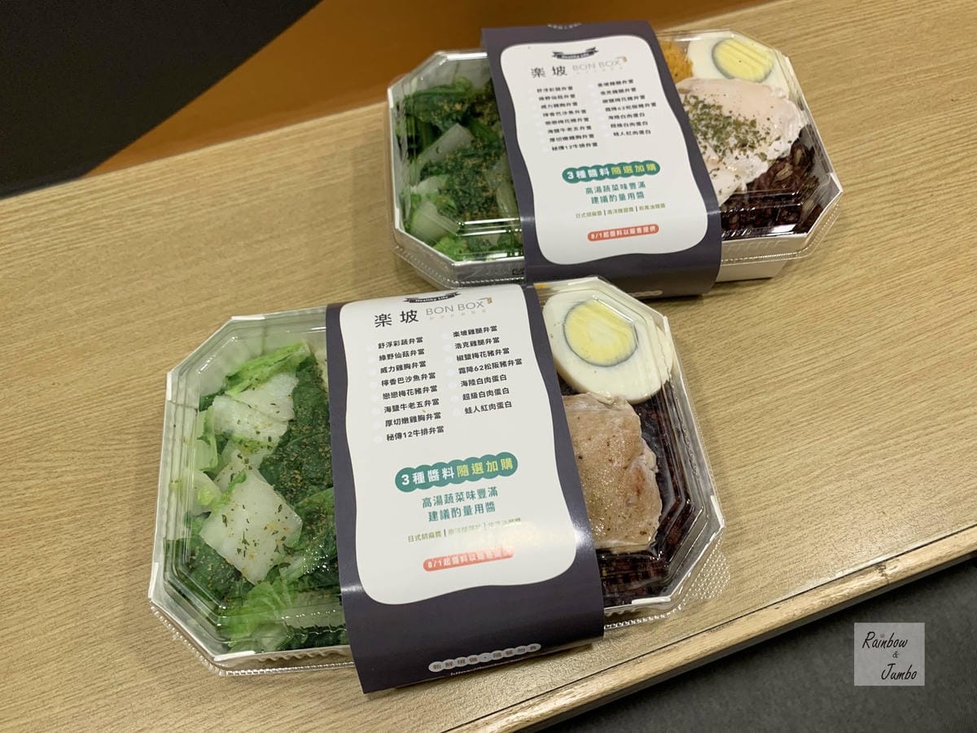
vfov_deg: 53.1
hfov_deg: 67.3
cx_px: 488
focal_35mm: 26
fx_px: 734
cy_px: 366
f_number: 1.8
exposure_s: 1/120
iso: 100
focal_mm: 4.25
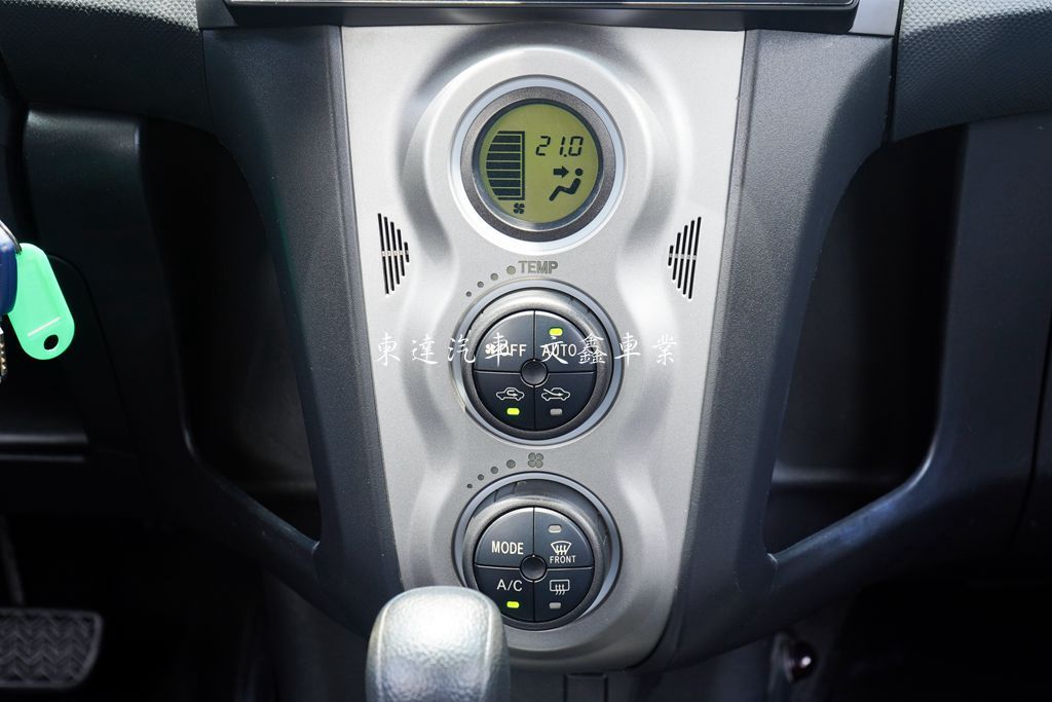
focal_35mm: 64
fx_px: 1870
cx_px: 526
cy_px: 351
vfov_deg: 21.2
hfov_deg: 31.4
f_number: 7.1
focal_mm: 64
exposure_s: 1/50
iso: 250
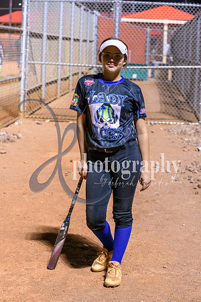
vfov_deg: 28.8
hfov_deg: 19.5
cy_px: 151
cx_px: 100
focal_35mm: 70
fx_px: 586
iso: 4000
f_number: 5
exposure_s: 1/250
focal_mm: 70
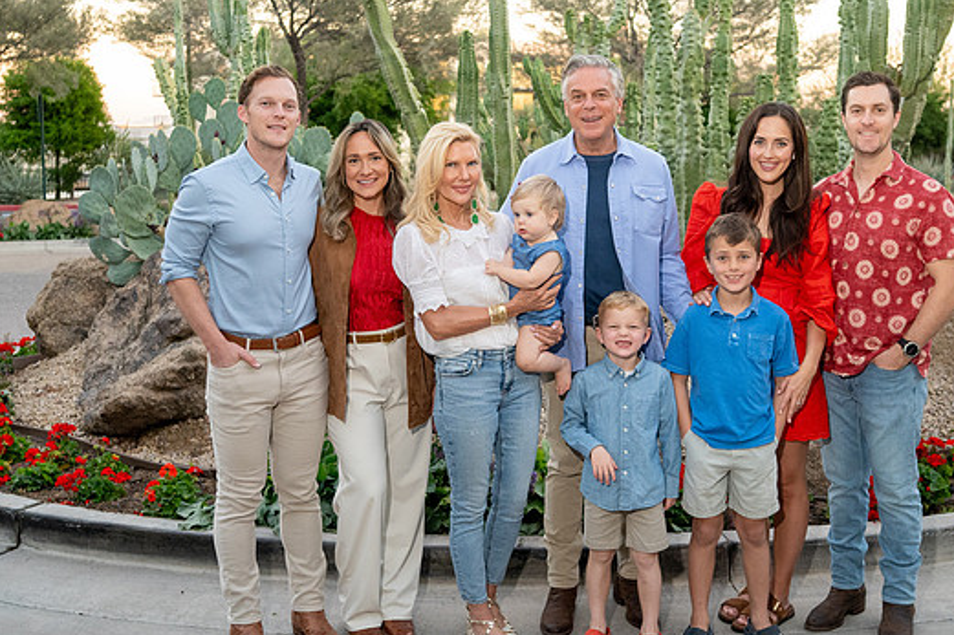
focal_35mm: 49
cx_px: 493
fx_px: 1298
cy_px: 283
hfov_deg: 40.4
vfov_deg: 27.5
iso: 4000
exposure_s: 1/250
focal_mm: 35
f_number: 4
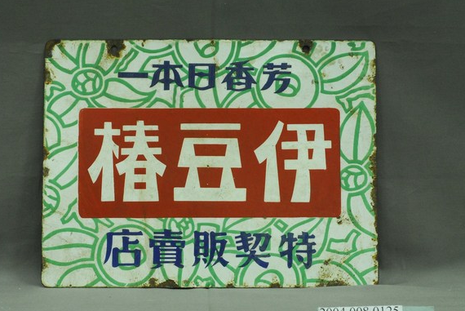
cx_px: 211
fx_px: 1306
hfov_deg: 20.2
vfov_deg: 13.6
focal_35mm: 101
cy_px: 165
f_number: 10
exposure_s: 1/13
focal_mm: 60
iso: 1000
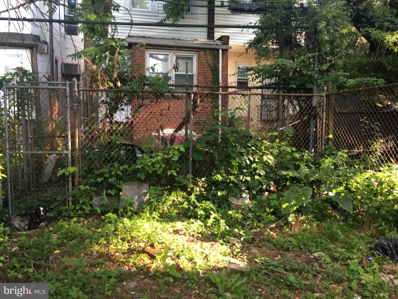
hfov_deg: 61.7
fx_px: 333
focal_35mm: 29
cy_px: 150
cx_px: 199
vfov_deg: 48.2
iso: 25
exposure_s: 1/30
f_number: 2.2
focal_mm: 4.15
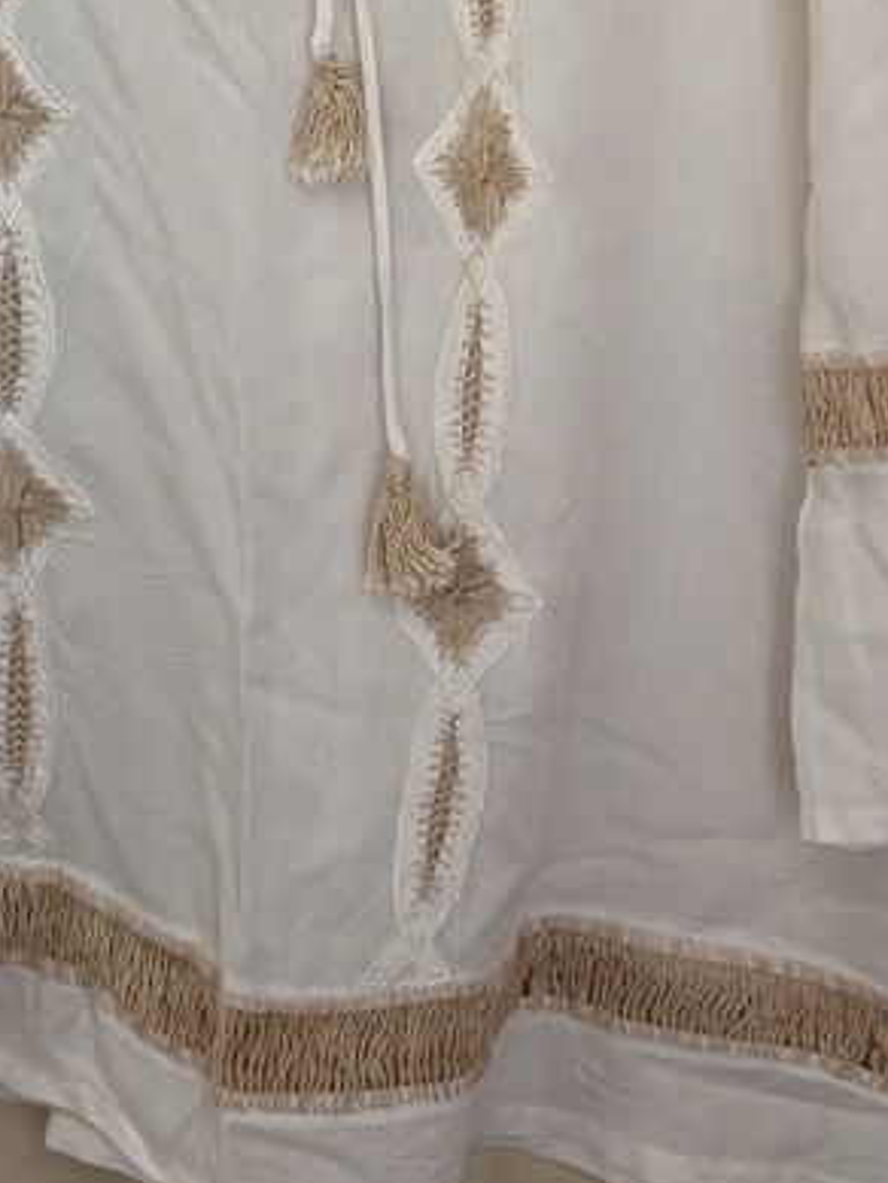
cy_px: -78
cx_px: 301
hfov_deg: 16.6
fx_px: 3042
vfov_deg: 21.0
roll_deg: +4.1
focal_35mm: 89
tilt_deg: -4.0
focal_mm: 5.96
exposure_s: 1/95
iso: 125
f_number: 1.6
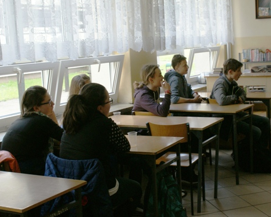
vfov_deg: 27.6
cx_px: 164
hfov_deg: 34.0
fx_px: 441
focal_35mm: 55
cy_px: 103
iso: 320
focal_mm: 30
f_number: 5
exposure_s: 1/80
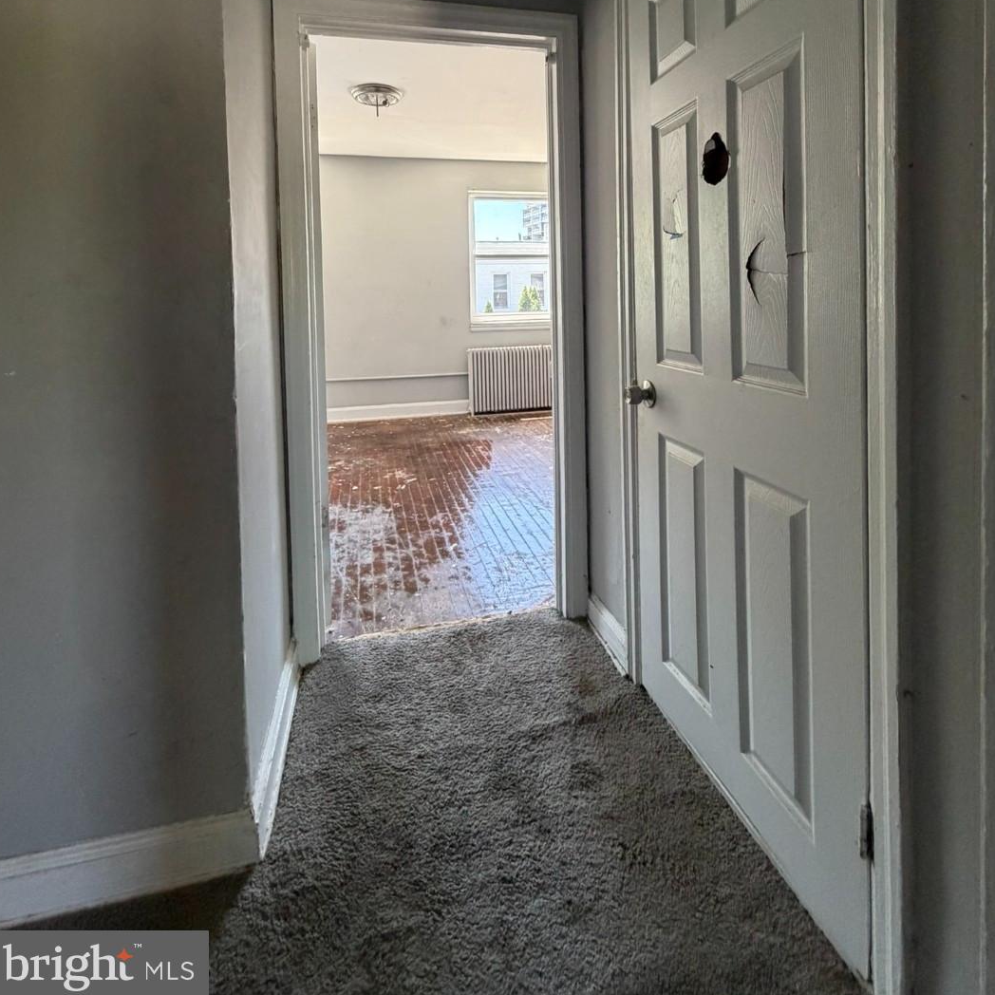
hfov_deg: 84.0
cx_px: 499
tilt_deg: -3.2
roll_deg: +1.0
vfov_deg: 80.7
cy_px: 320
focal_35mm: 17
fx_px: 553
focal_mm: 2.22
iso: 320
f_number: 2.2
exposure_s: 1/88
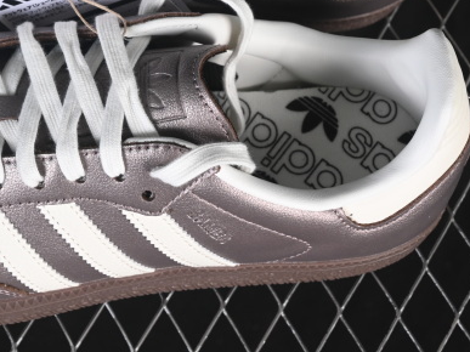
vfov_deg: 9.9
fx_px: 2022
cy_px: 54
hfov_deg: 13.2
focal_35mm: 149
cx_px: 89
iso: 160
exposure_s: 1/60
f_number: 6.3
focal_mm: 50
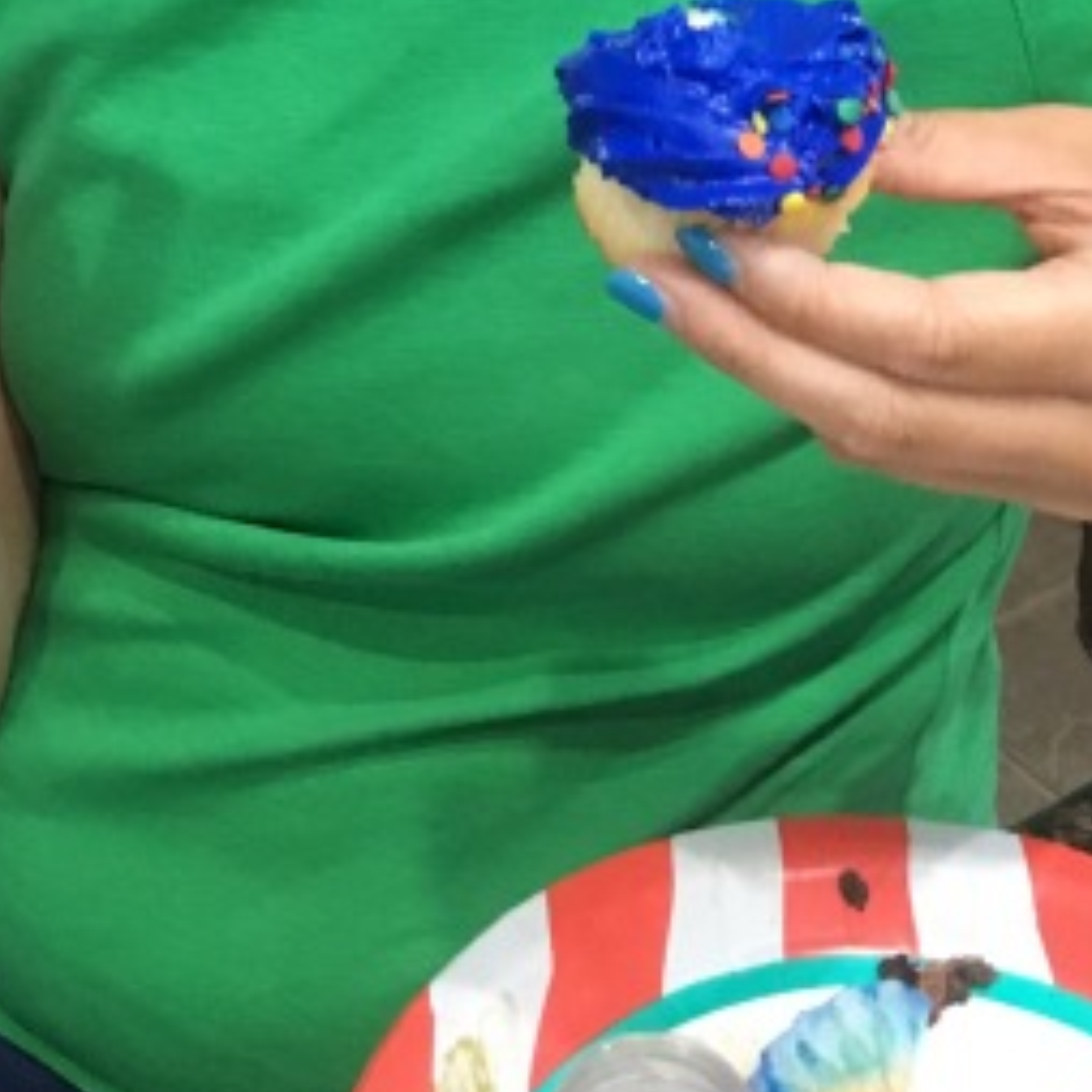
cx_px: 421
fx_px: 3069
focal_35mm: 86
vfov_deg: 17.6
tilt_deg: -14.5
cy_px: -656
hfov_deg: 20.1
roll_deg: +3.7
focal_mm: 4.15
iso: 200
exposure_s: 1/20
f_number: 2.2
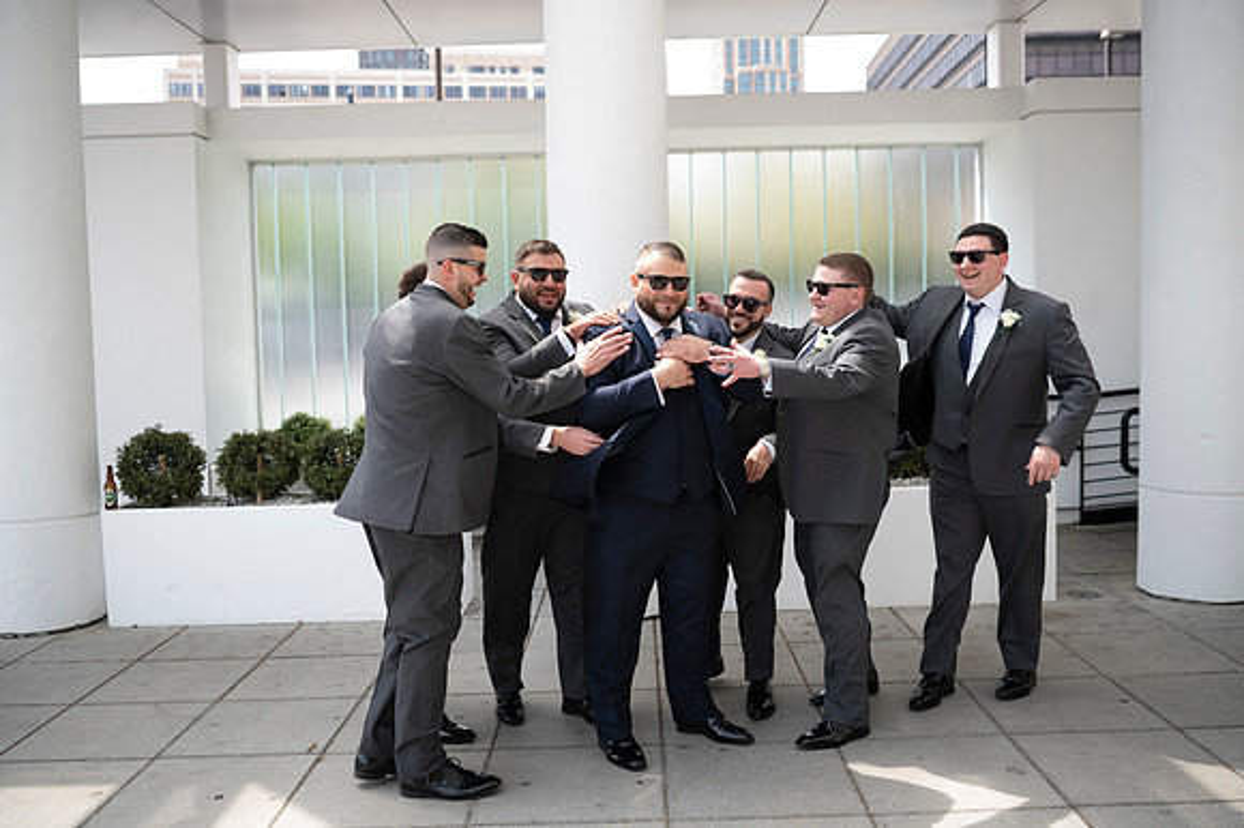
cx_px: 622
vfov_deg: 41.1
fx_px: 1105
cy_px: 414
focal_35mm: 32
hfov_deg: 58.7
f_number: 2.8
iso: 50
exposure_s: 1/250
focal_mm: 32
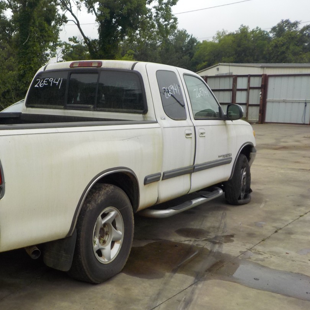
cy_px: 177
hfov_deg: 39.0
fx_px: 426
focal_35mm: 42
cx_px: 79
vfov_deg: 39.9
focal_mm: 4.1
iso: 125
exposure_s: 1/400
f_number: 3.3
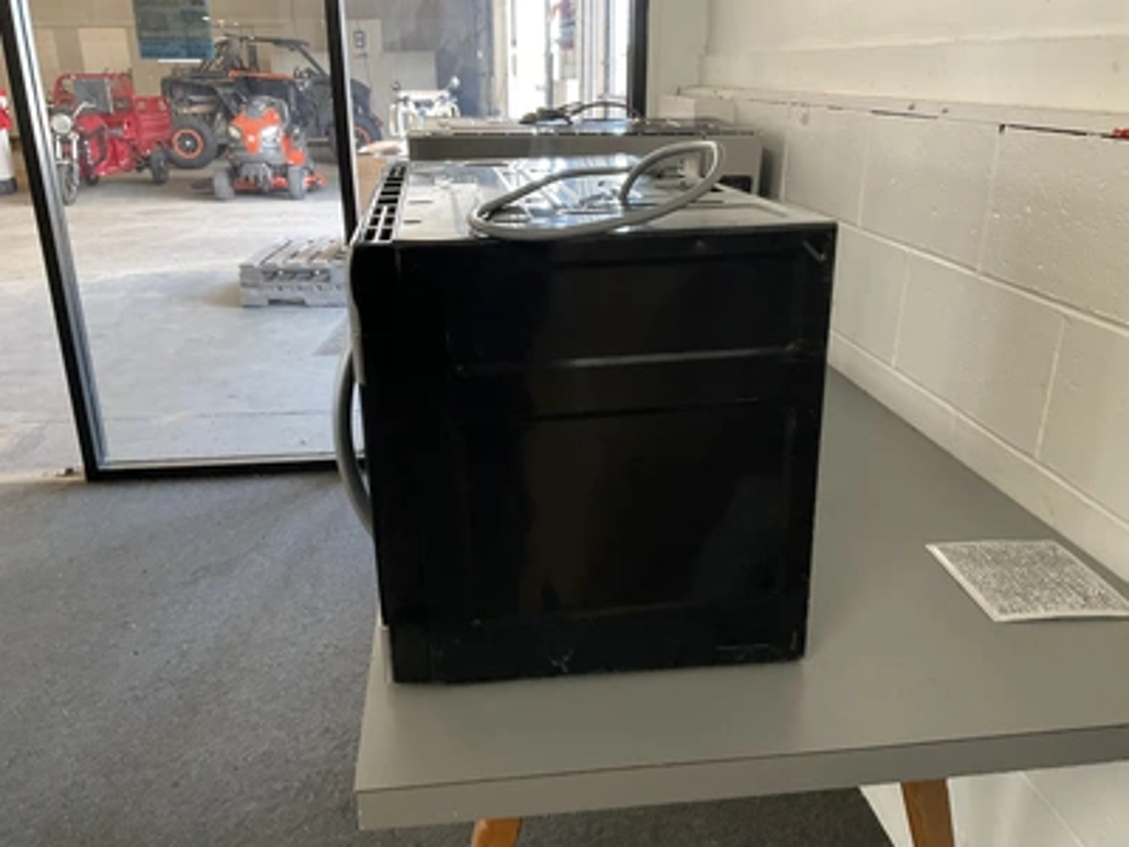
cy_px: 424
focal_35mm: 29
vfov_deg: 48.2
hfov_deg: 61.7
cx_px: 564
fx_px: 946
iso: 160
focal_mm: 3
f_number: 1.8
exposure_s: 1/60
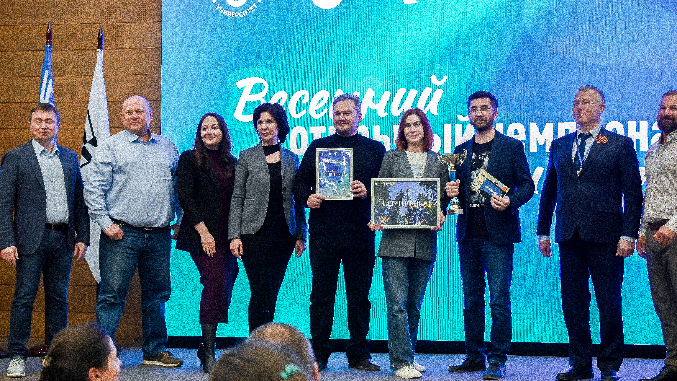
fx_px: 1131
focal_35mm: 63
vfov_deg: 19.1
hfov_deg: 33.3
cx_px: 354
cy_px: 187
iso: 2500
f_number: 4
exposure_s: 1/400
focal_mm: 50
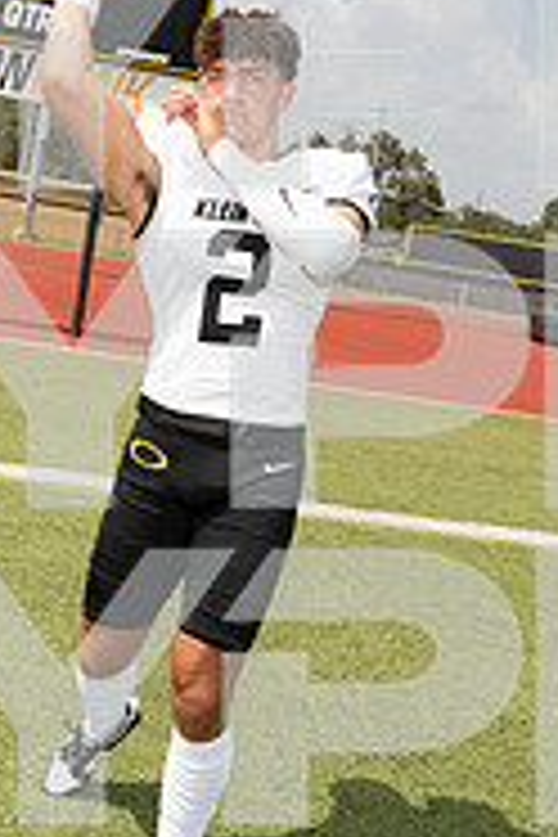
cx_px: 180
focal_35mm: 58
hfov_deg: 23.3
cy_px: 374
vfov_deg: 34.5
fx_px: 1348
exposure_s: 1/250
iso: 160
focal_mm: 24
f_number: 11
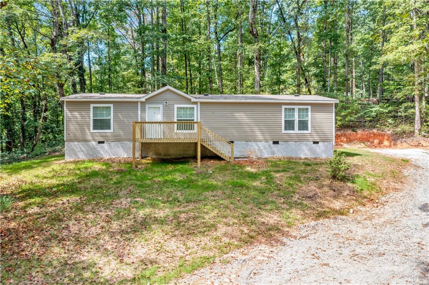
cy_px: 142
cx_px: 214
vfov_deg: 46.3
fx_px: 333
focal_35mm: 28
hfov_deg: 65.5
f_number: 4
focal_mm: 10.26
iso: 100
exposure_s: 1/120
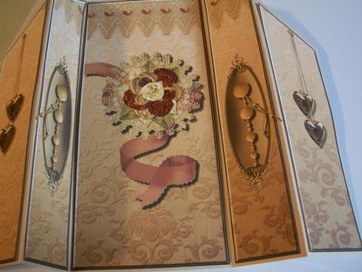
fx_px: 397
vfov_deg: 37.7
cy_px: 133
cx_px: 169
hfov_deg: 49.0
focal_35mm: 38
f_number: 3.1
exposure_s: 1/15
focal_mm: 6.3
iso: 160
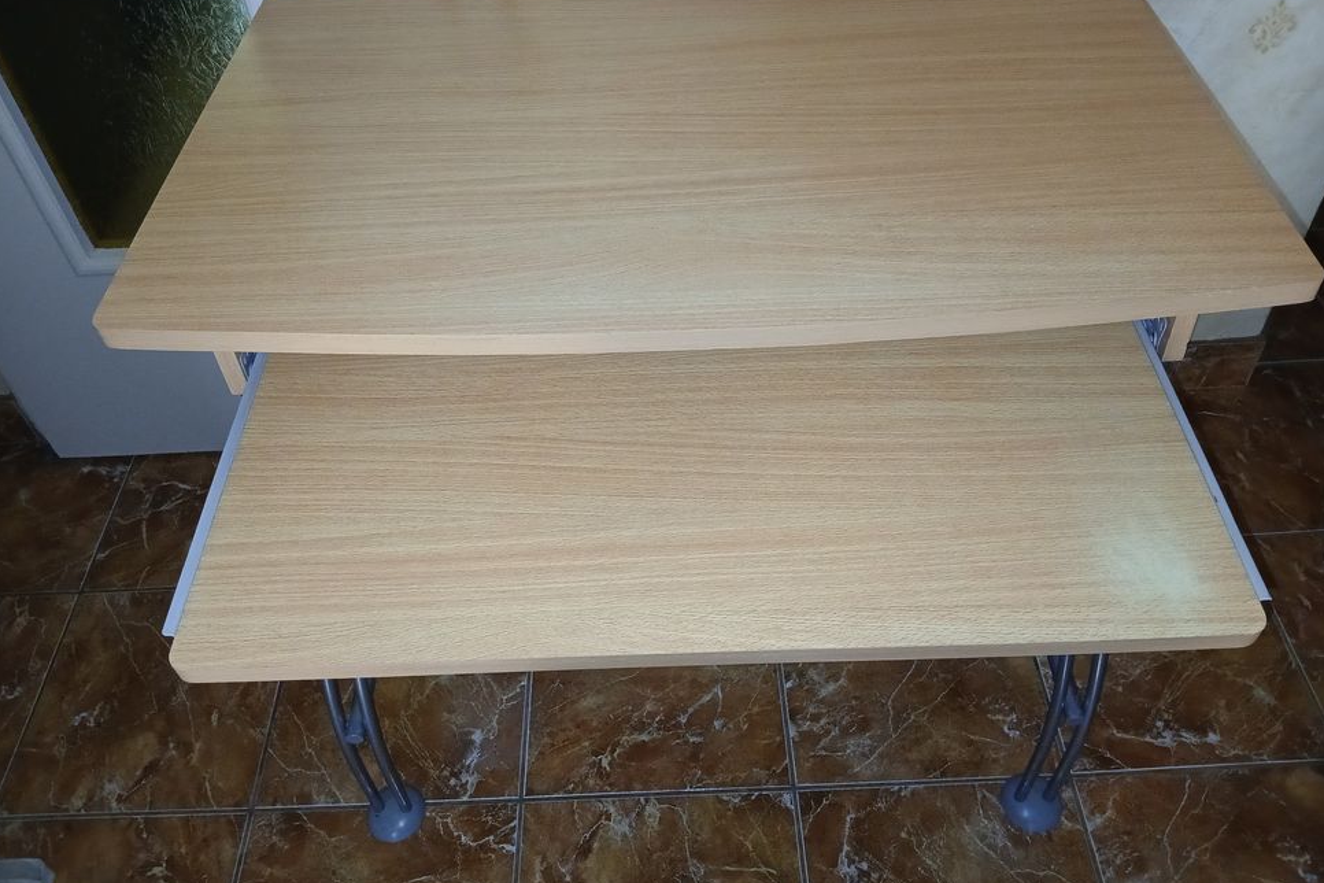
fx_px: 1030
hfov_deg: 65.5
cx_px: 655
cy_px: 384
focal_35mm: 28
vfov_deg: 46.3
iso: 250
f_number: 1.8
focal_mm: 3.98
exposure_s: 1/50
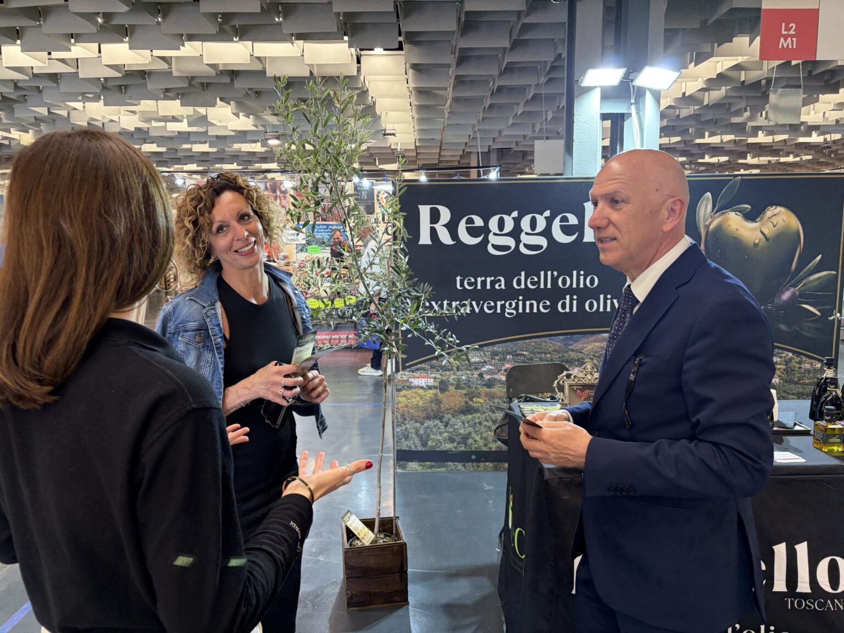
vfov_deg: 53.1
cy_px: 316
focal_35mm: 26
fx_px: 634
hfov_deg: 67.3
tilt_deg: -7.2
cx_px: 422
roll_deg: +0.7
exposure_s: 1/50
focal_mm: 5.96
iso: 100
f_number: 1.6
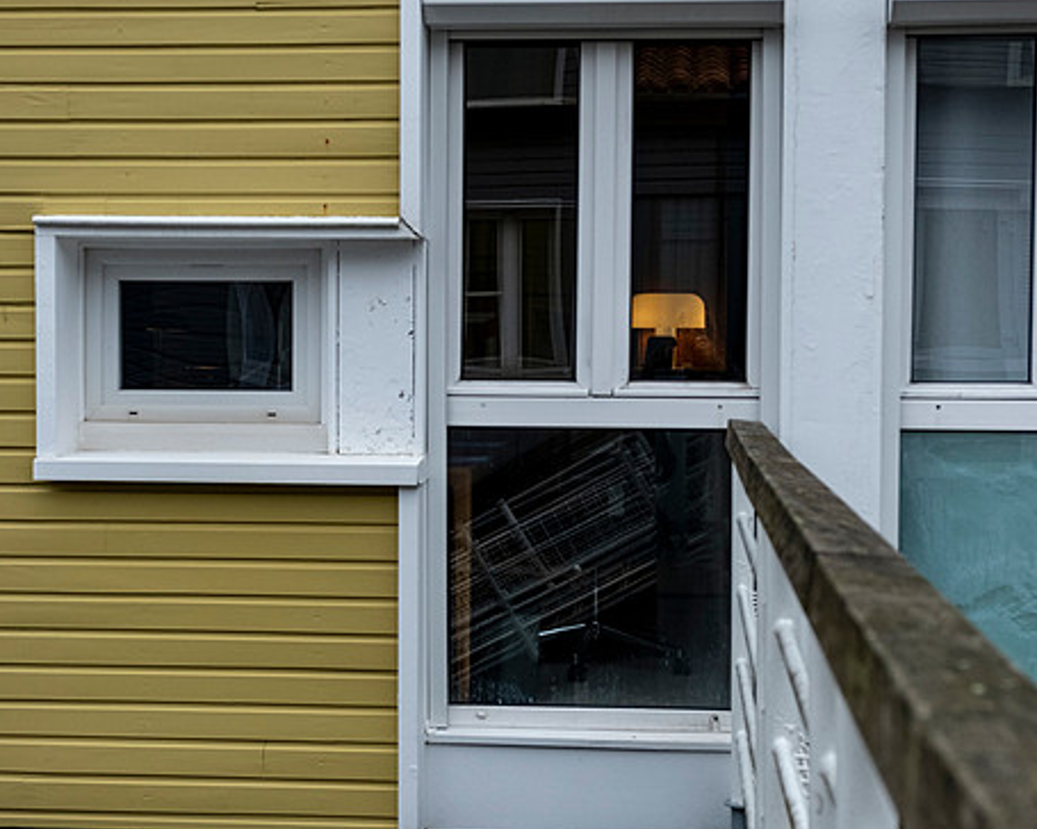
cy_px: 407
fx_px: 1872
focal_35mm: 61
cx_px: 495
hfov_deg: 31.0
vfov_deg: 25.0
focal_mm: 34.3
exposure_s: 1/950
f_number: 4.5
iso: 800
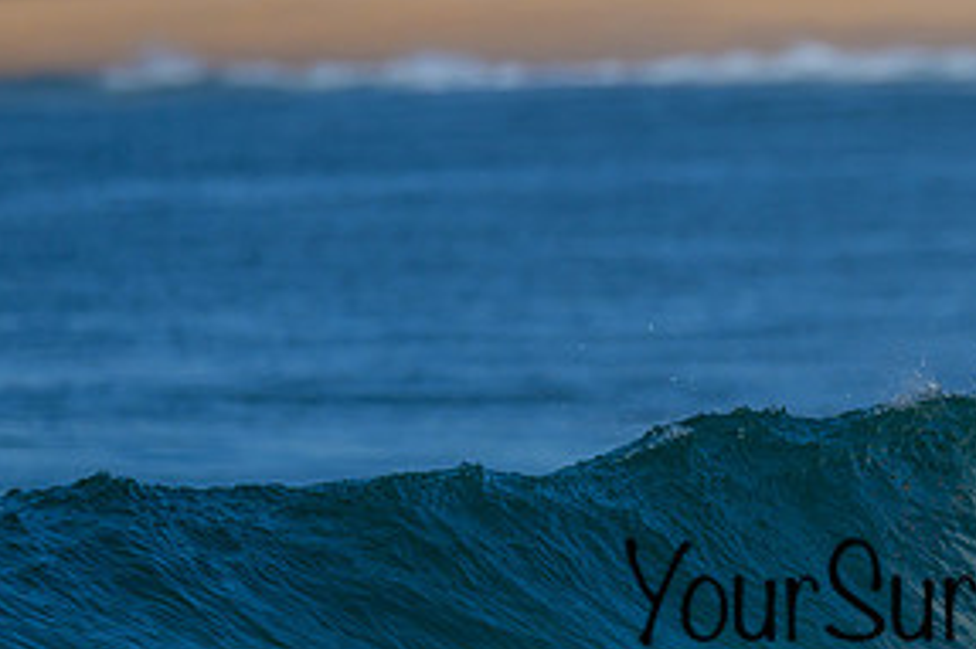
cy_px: 421
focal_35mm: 2226
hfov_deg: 0.9
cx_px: 1229
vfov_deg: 0.6
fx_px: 60312
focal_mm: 800
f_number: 6.3
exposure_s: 1/2000
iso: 180
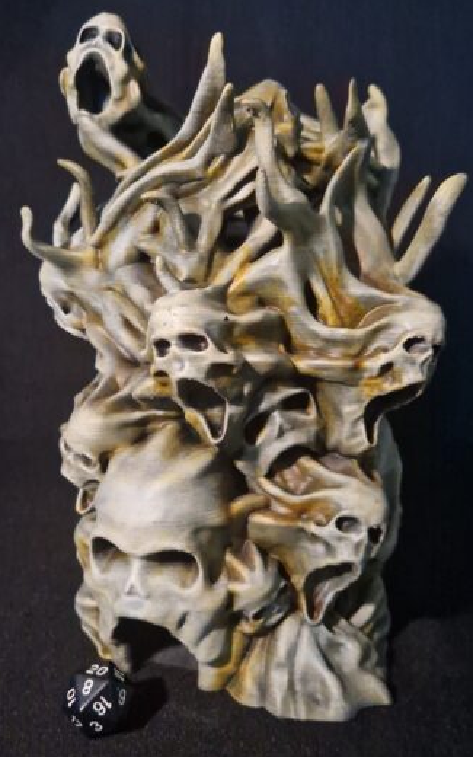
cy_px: 382
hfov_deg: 49.2
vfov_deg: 72.5
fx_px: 516
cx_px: 220
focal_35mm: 25
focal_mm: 5.4
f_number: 1.8
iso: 500
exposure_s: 1/17
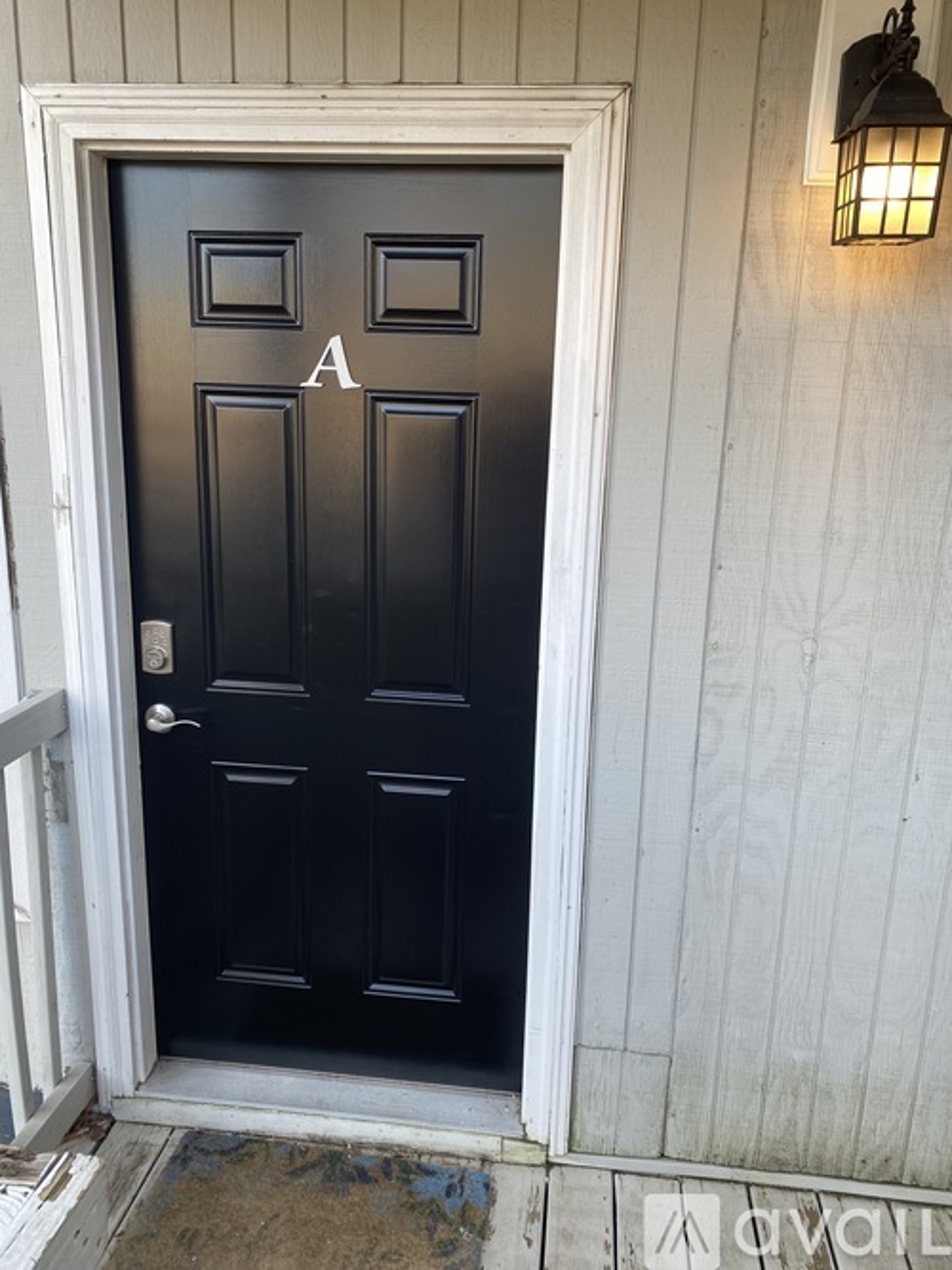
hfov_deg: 53.0
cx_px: 476
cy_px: 635
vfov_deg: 67.3
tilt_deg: -12.7
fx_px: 954
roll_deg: -1.3
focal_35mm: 26
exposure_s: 1/120
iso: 32
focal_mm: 4.25
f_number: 1.8
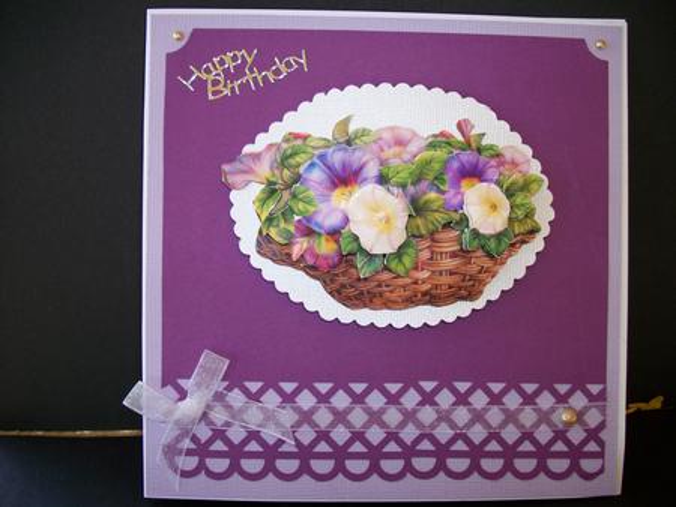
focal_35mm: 32
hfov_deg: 56.8
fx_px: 625
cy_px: 254
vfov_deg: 44.2
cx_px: 338
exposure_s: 1/60
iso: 80
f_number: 2.9
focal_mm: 5.7
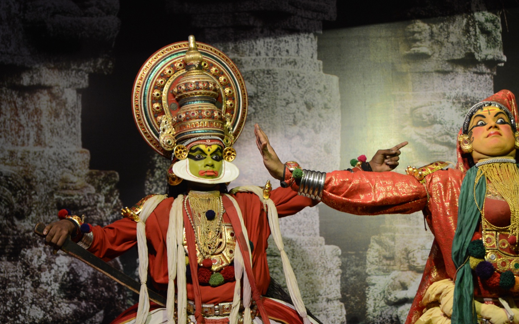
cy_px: 132
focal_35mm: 107
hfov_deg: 19.4
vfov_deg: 12.2
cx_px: 340
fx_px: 1513
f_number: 4.5
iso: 2500
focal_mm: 80
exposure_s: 1/160
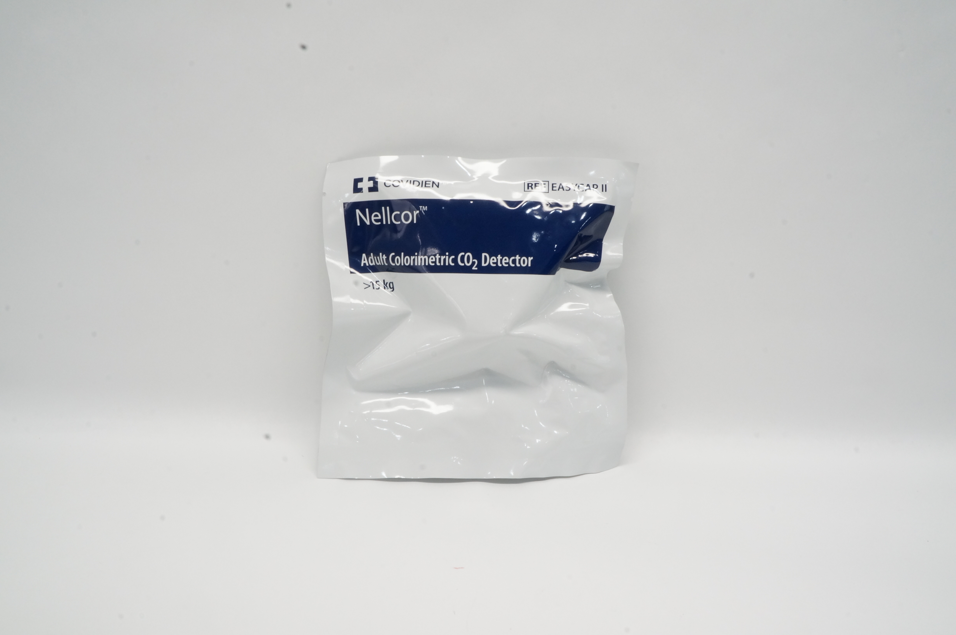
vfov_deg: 39.9
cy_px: 318
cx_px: 478
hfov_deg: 57.3
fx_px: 875
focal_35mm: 33
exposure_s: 1/6
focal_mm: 22
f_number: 25
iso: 800
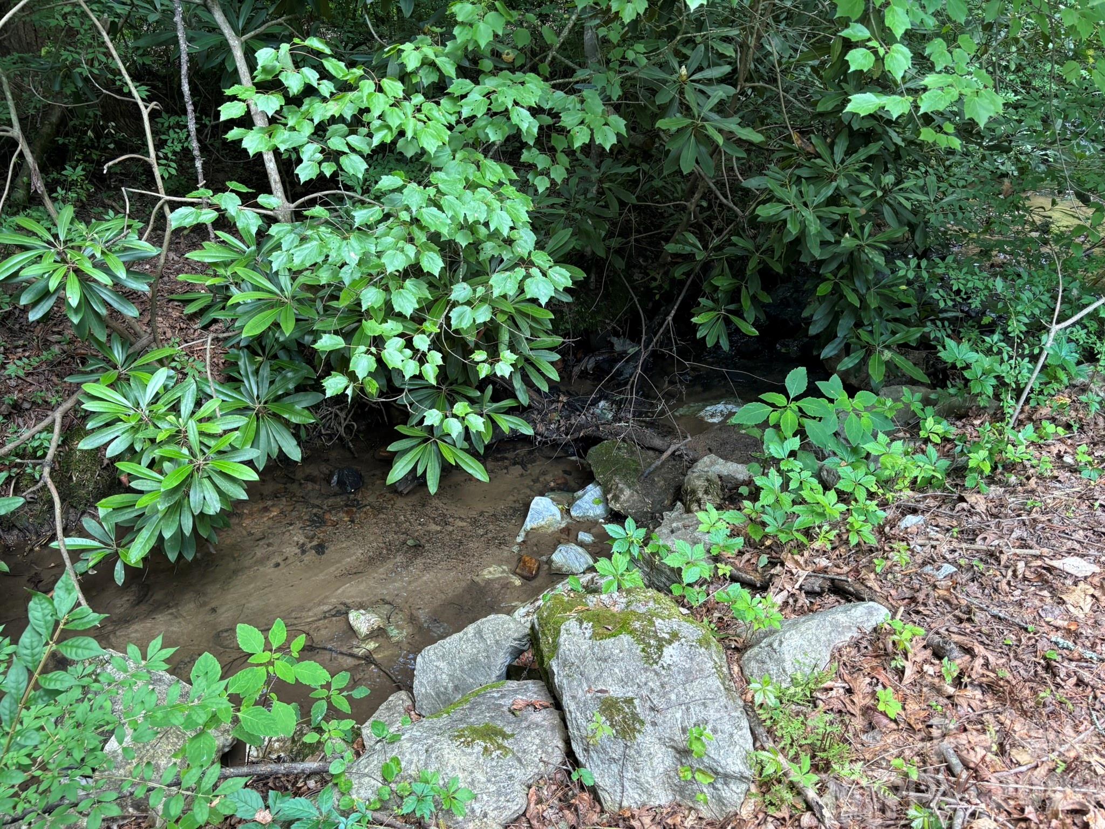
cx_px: 552
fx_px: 830
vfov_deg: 53.1
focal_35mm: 26
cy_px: 414
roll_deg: -2.7
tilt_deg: -29.5
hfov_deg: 67.3
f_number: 1.6
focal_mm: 5.96
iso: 125
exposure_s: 1/79
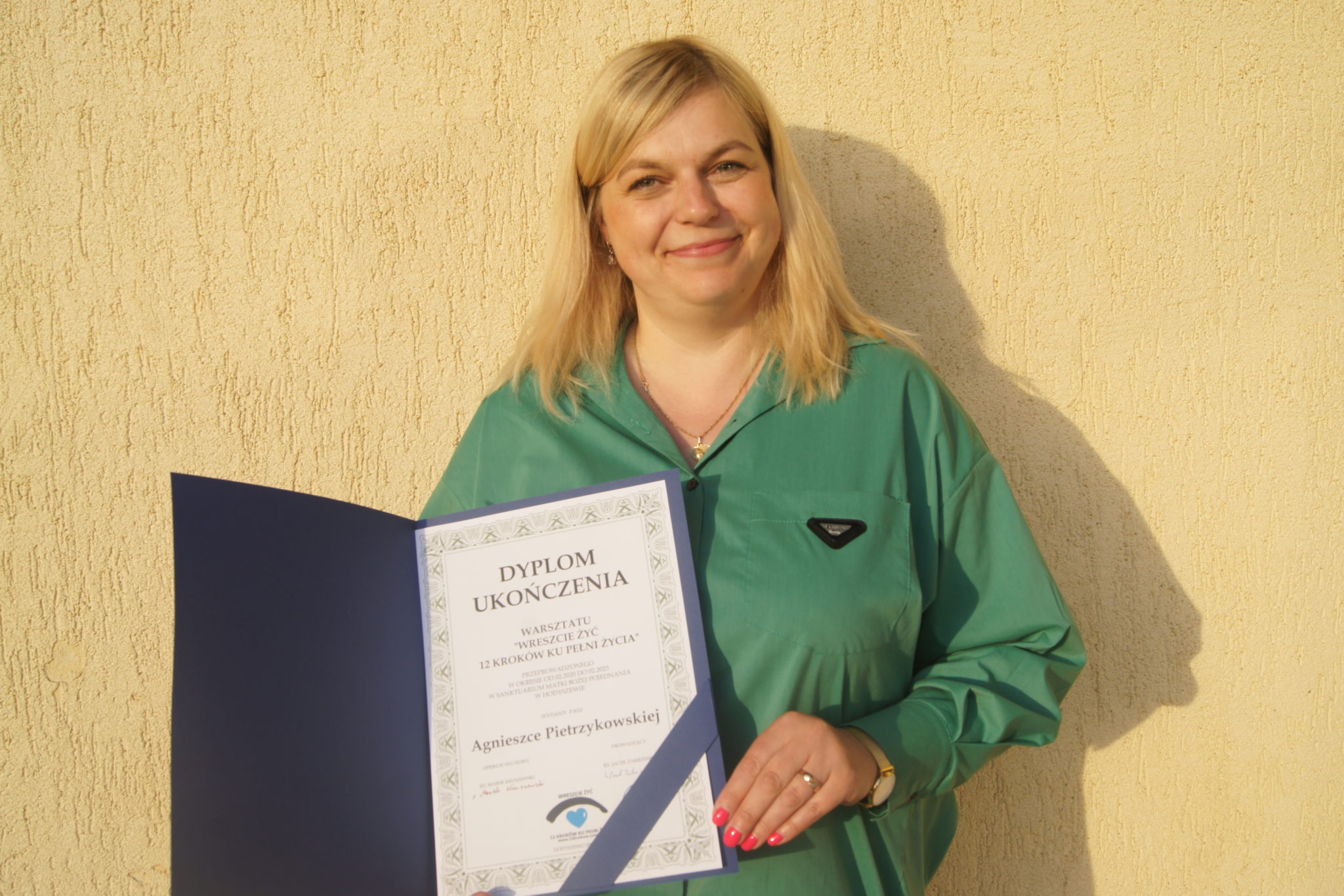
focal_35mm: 33
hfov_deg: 57.2
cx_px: 672
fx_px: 1232
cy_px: 448
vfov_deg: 40.0
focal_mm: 22
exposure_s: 1/125
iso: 200
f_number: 10
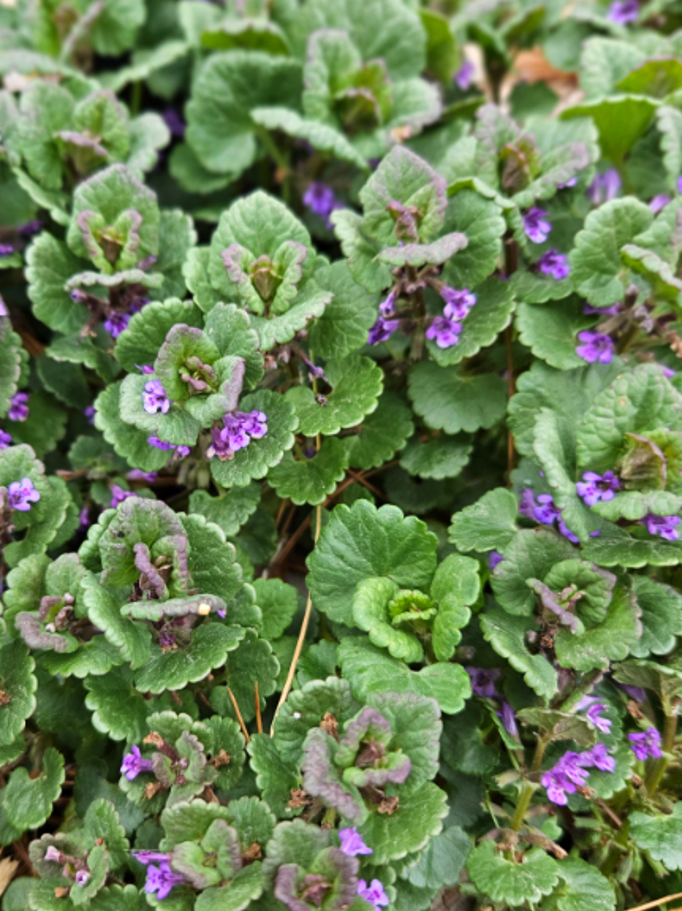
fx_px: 841
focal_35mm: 32
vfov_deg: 56.8
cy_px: 480
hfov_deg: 43.8
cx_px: 253
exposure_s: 1/120
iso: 40
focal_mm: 5.4
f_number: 1.8
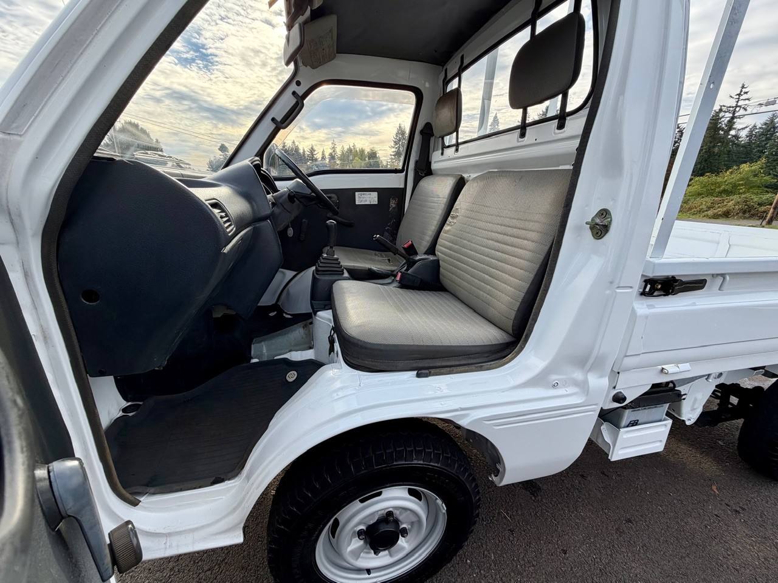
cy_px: 292
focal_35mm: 14
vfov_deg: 85.7
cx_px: 389
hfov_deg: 102.1
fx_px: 315
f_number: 2.2
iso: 40
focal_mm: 2.22
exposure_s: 1/502
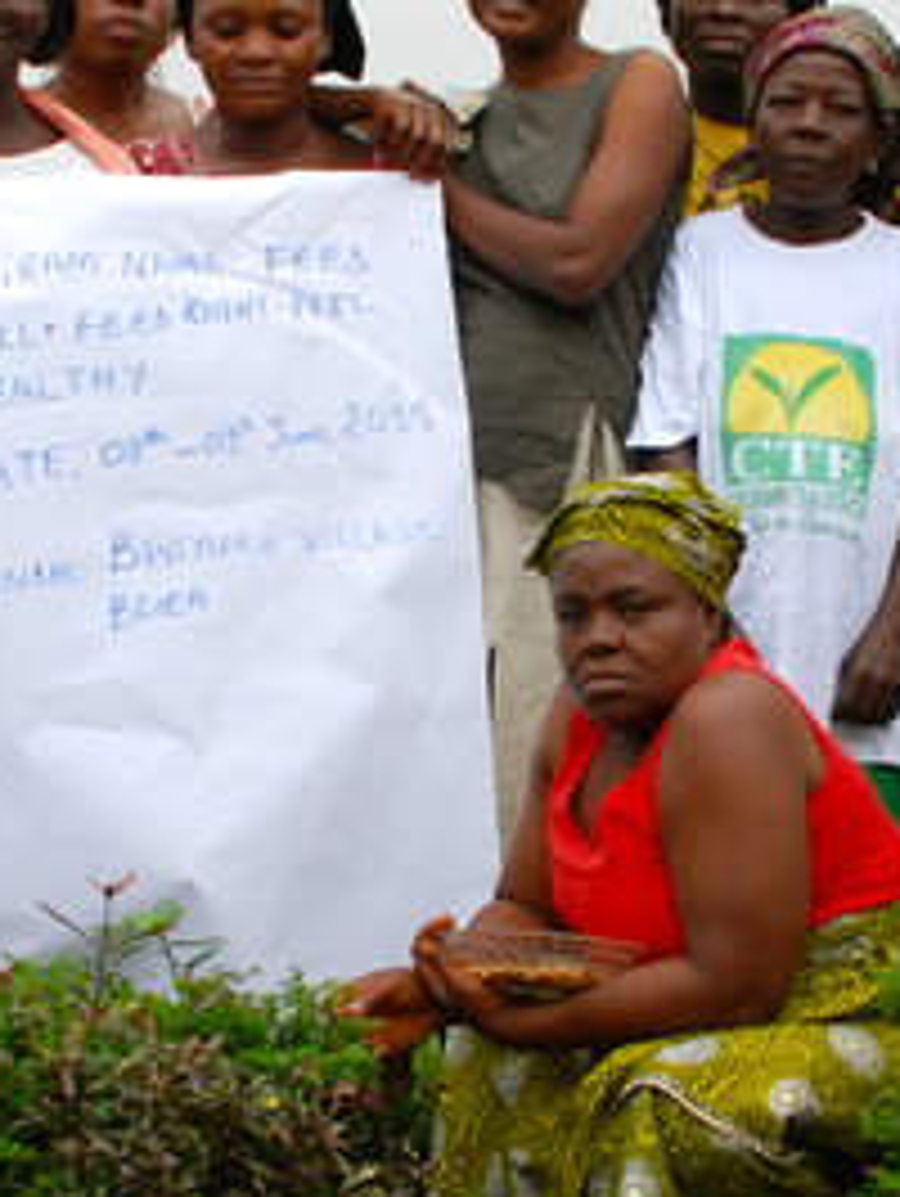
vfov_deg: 17.7
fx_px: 3842
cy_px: 569
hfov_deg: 13.4
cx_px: 554
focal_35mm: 111
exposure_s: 1/80
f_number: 4.5
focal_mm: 20
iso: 400
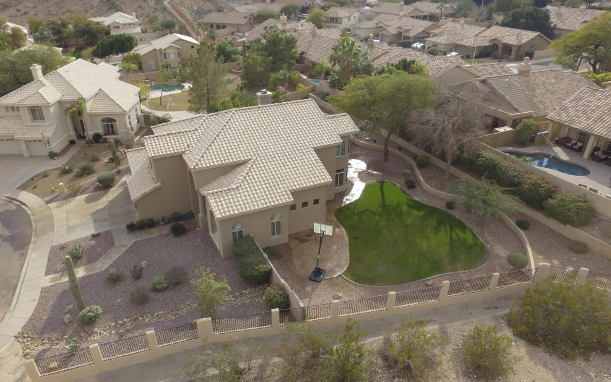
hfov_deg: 79.6
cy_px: 203
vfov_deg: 55.0
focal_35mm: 22
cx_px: 301
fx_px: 366
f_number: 2.8
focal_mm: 3.61
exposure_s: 1/866
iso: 100
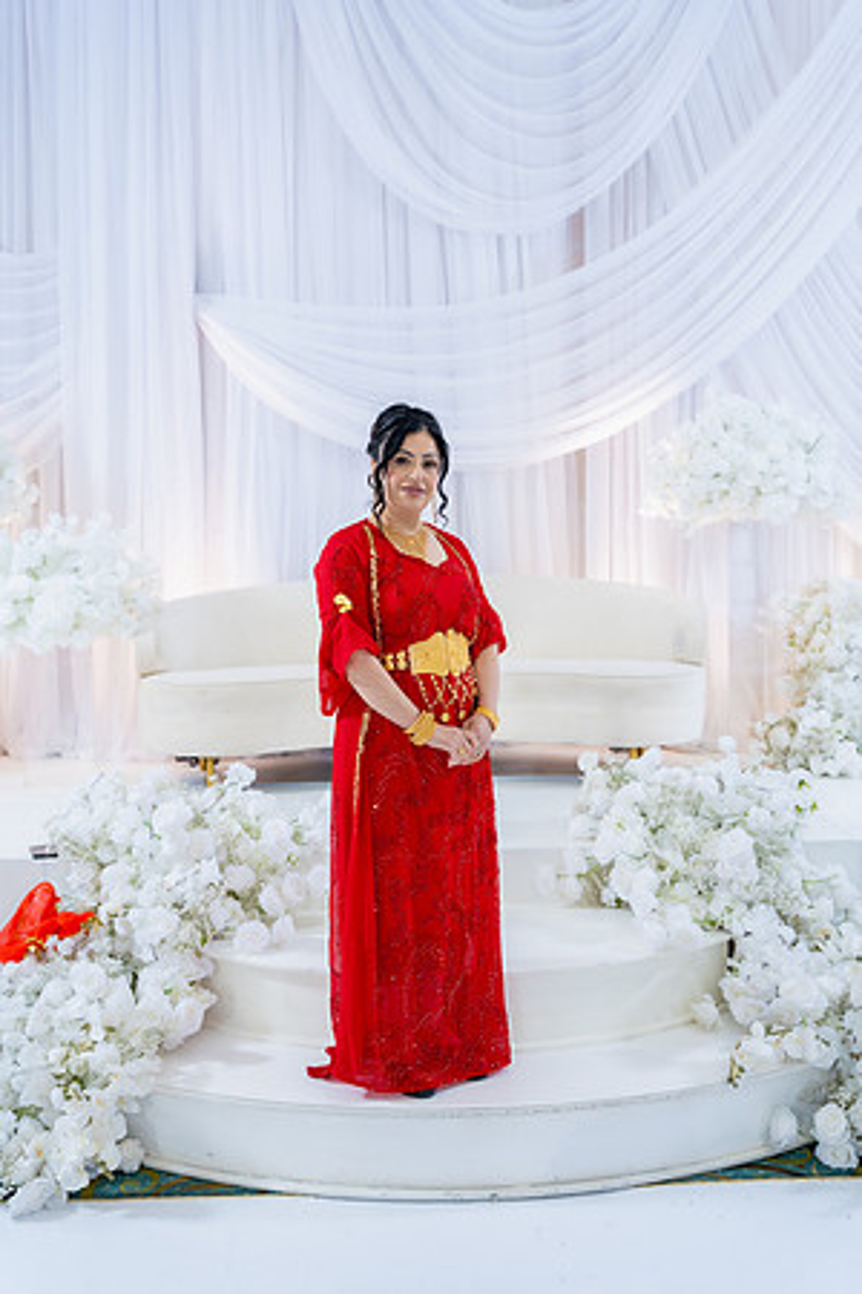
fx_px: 1185
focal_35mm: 33
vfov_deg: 57.2
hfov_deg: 40.0
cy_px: 647
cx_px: 431
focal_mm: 33
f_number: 3.2
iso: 800
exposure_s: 1/160
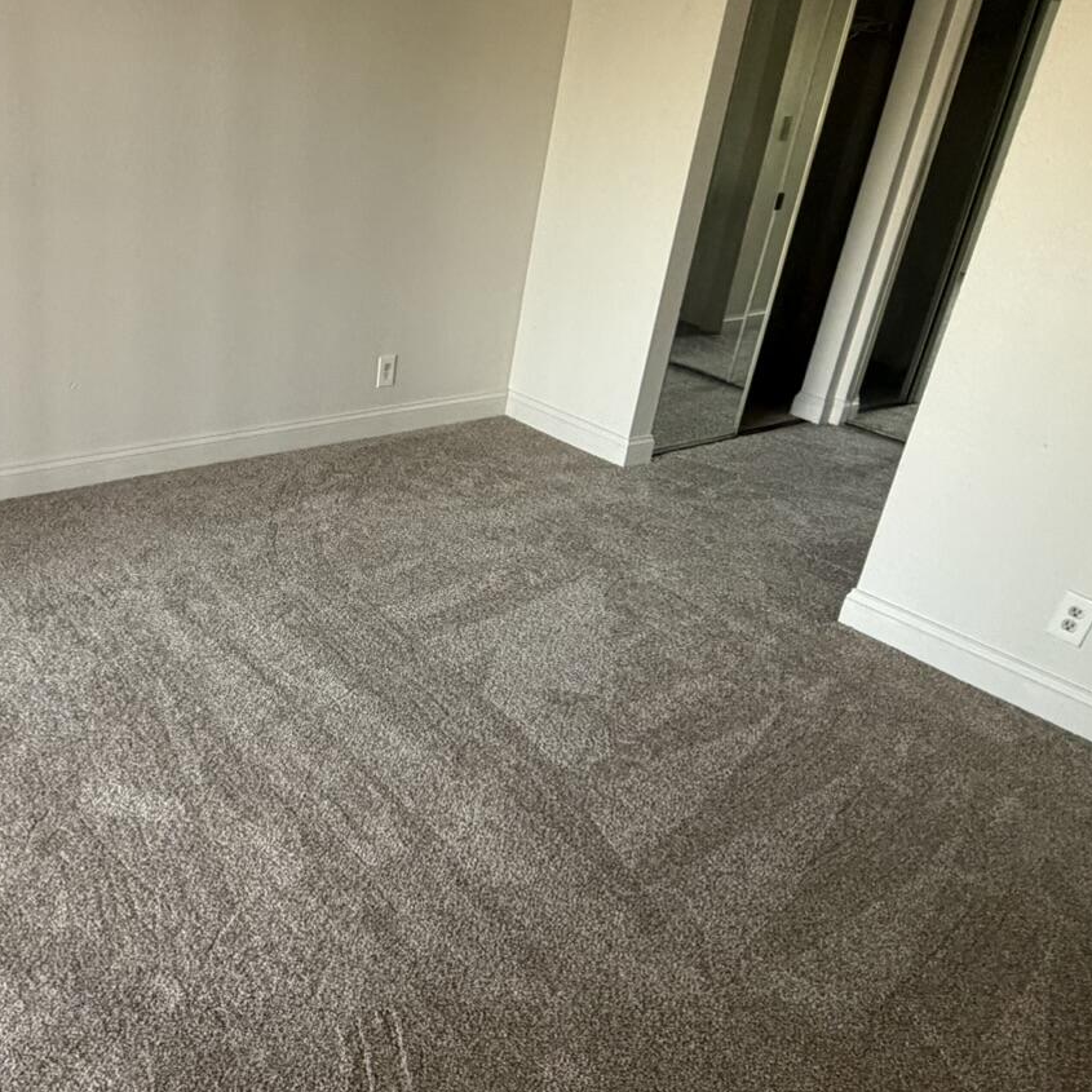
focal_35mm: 30
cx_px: 278
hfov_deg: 51.8
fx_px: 1071
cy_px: 579
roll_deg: -3.3
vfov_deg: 54.0
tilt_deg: -26.6
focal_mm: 2.22
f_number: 2.2
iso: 320
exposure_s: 1/75
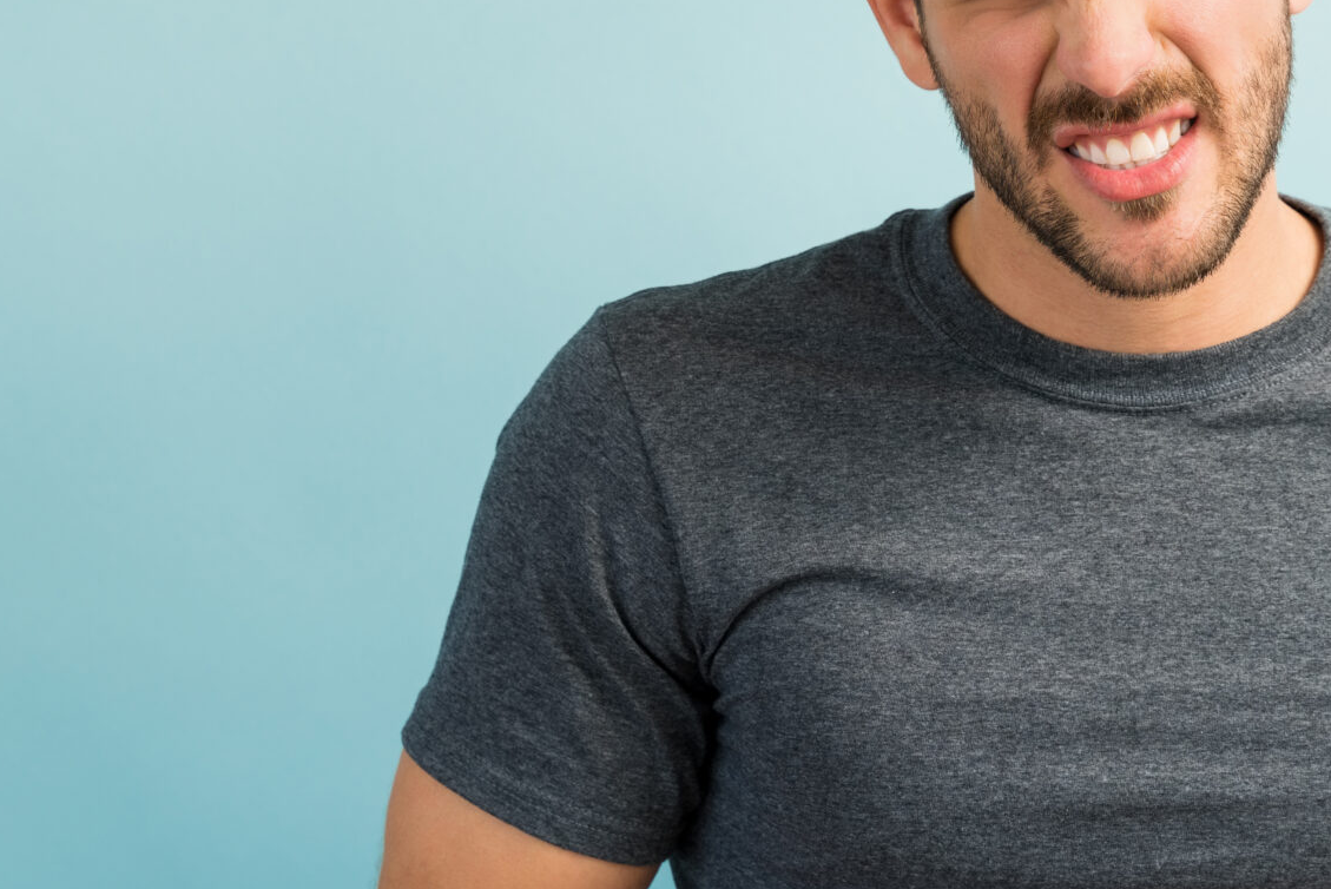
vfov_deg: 8.1
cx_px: 786
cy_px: 520
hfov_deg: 12.1
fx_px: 6288
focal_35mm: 170
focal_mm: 75
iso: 200
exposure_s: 1/160
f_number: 4.5
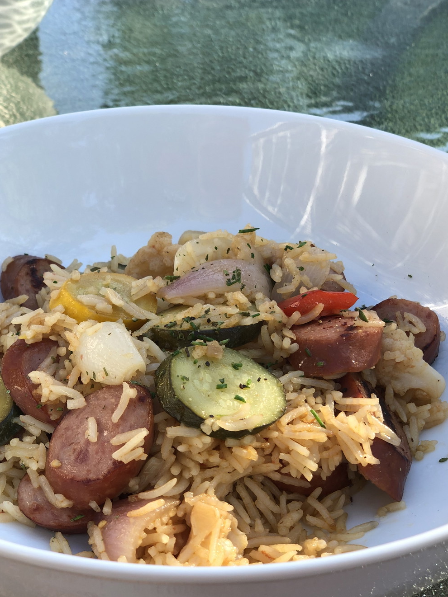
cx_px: 248
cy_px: 345
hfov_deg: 23.3
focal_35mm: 63
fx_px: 1088
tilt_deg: -33.9
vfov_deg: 30.7
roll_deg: -2.4
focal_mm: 6
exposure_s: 1/120
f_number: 2.4
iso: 16
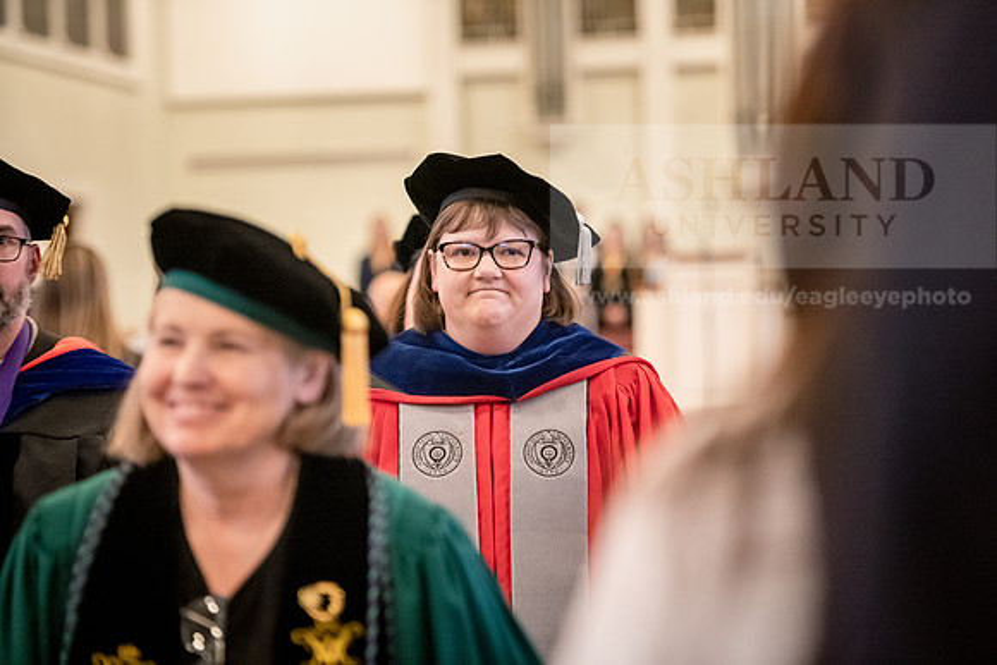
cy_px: 332
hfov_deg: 18.3
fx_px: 3102
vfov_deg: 12.2
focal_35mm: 112
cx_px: 498
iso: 6400
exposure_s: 1/200
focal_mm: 112
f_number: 3.2
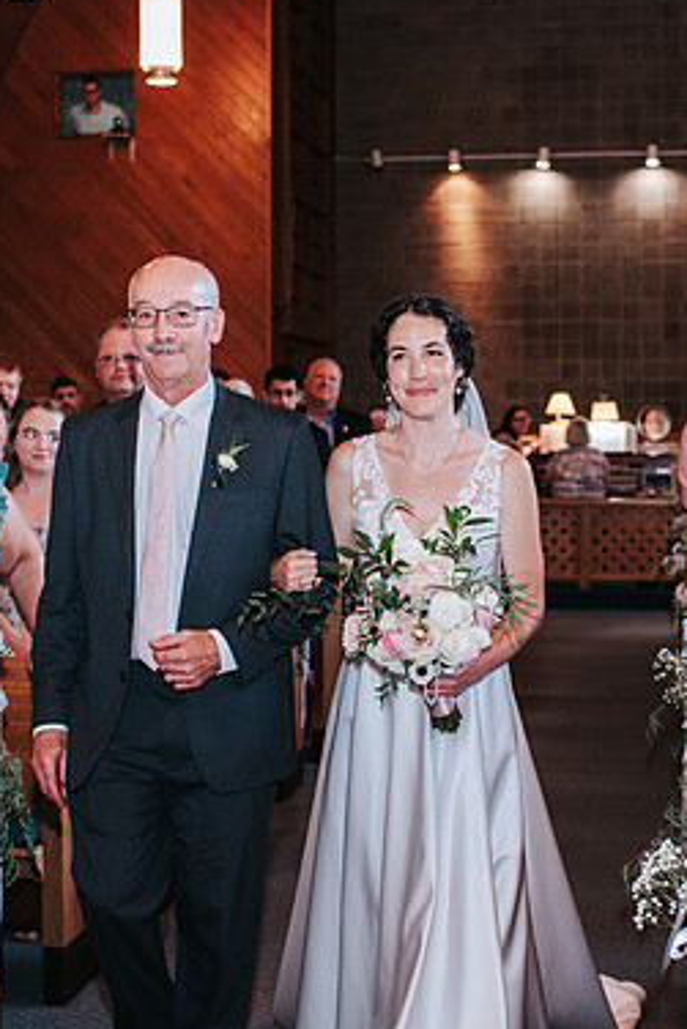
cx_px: 392
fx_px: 1802
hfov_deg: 21.6
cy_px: 534
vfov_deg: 31.9
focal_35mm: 63
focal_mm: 35
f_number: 3.2
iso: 1000
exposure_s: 1/125
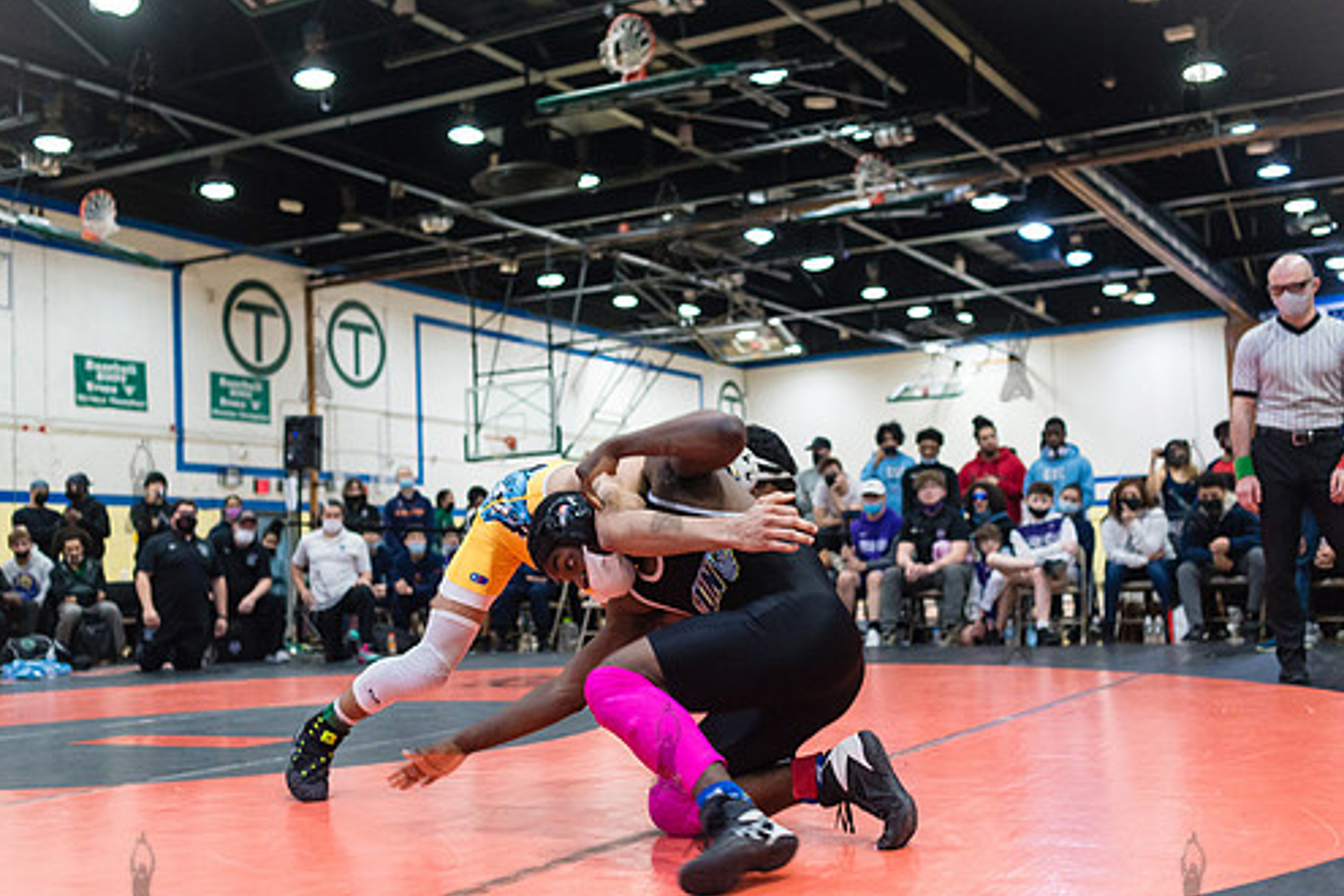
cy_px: 485
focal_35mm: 41
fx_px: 1531
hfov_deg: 47.4
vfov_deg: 32.6
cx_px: 665
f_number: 3.5
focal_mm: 35
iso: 4000
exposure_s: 1/400
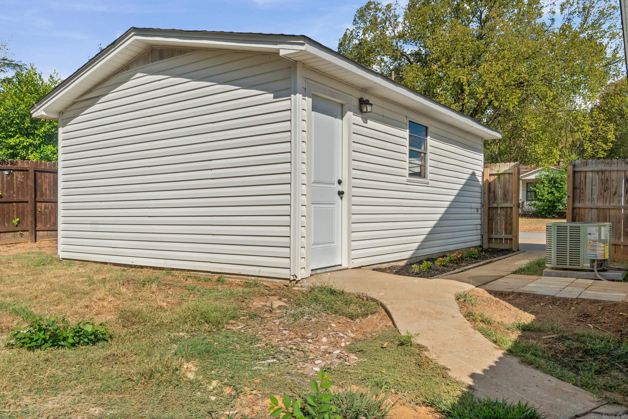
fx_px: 471
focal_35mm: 27
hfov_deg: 67.4
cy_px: 210
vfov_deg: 47.9
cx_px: 314
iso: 250
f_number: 9
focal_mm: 18
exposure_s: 1/320
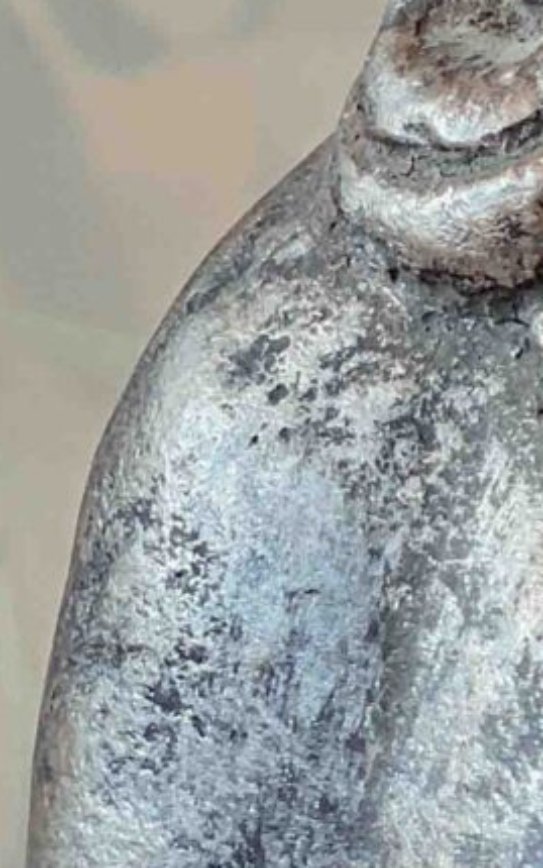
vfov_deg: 8.4
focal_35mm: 246
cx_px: 1278
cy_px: -398
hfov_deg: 5.2
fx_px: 5821
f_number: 2.4
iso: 80
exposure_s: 1/50
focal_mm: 6
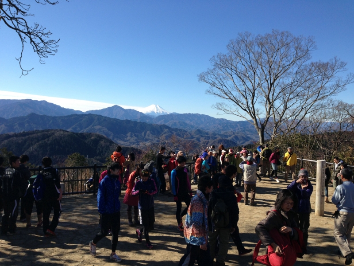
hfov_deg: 55.4
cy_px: 133
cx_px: 177
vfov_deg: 42.9
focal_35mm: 33
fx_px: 337
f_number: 2.4
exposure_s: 1/1205
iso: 50
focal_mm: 4.13
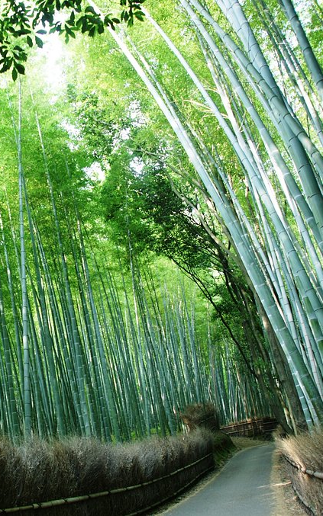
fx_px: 521
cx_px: 13
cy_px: 256
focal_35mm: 37
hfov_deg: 32.2
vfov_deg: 52.8
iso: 200
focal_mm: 16
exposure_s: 1/30
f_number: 3.5
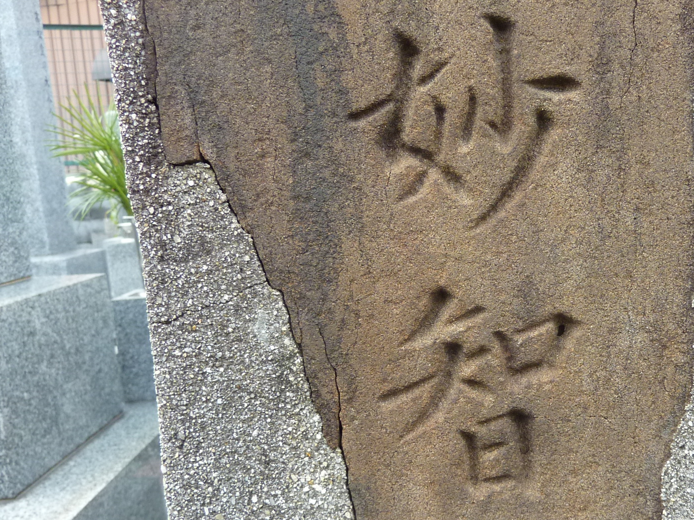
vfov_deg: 38.6
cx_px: 504
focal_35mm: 37
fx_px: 742
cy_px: 290
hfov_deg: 48.6
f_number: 3.3
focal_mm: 4.1
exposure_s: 1/200
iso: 160
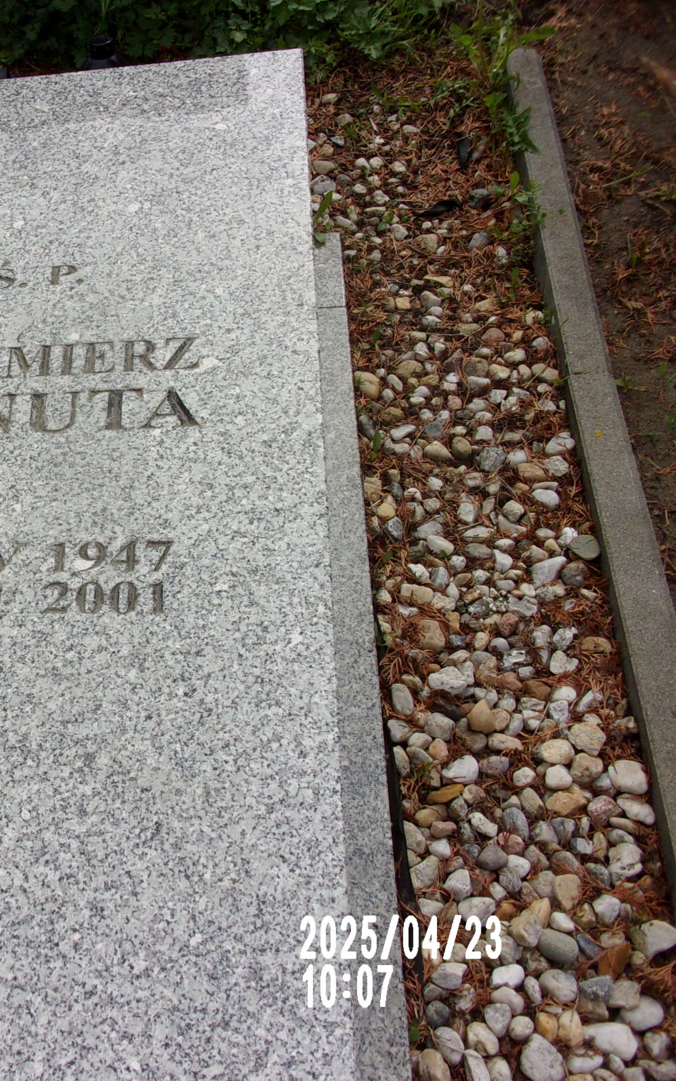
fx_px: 1179
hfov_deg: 29.6
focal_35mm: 40
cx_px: -15
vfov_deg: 49.3
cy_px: 536
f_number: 10.8
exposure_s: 1/120
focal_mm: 5.1
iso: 80
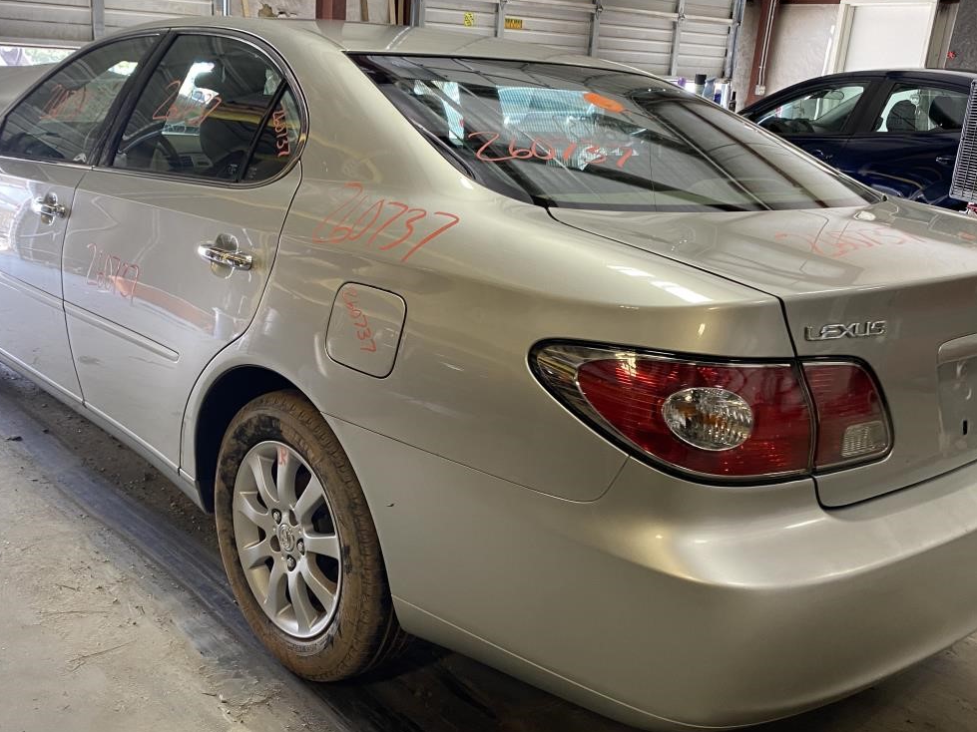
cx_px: 424
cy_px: 387
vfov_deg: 41.8
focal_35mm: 34
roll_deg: -2.0
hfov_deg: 53.8
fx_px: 959
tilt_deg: -12.4
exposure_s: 1/60
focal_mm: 4.25
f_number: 1.8
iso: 80
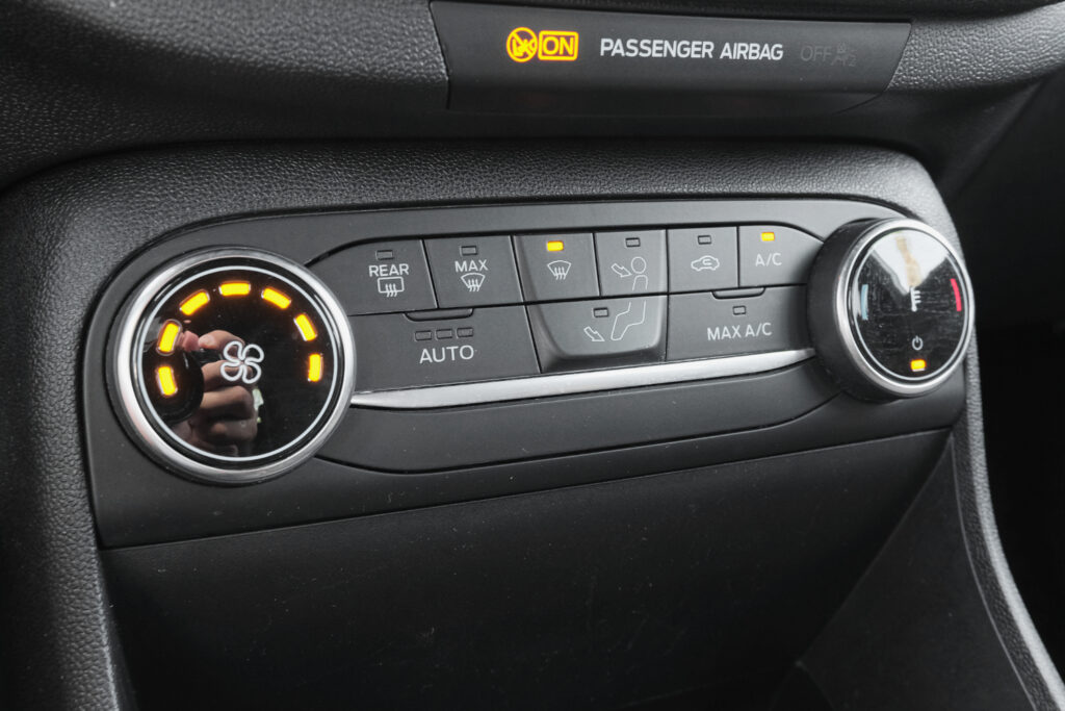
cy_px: 356
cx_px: 532
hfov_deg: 54.4
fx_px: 1035
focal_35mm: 35
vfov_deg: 37.9
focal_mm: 23.5
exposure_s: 1/13
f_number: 9
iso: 2000
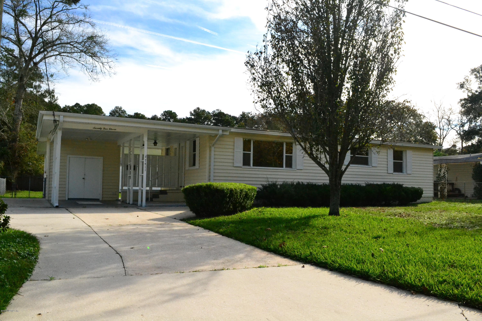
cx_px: 241
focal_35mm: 33
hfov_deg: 57.2
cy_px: 160
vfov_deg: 40.0
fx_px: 442
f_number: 13
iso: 3200
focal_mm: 22
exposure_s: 1/640
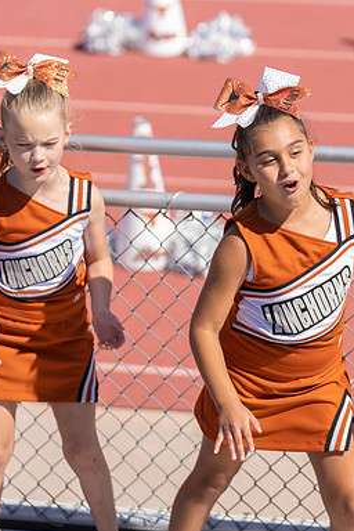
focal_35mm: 160
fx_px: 2360
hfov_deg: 8.6
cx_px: 271
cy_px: 266
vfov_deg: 12.8
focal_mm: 106
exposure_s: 1/1250
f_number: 2.8
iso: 100
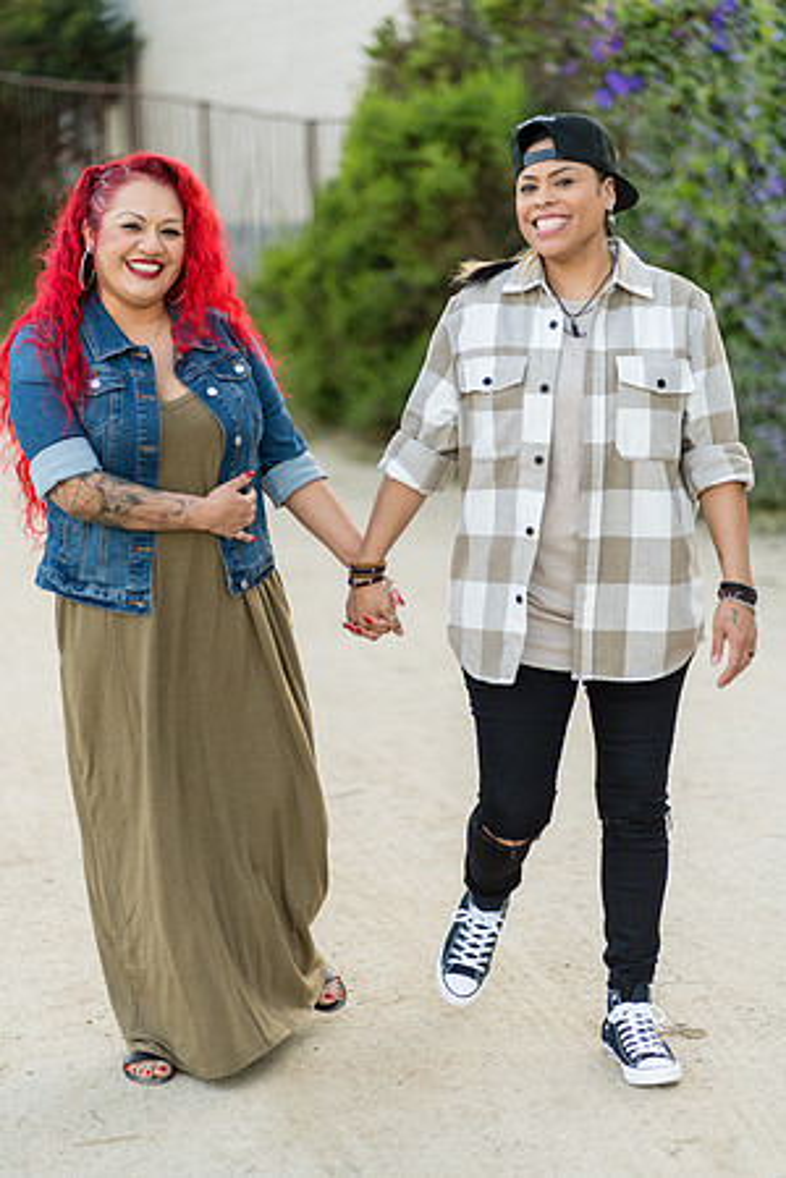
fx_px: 2784
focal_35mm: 85
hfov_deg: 16.1
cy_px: 589
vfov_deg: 23.9
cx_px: 393
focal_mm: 85
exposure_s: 1/500
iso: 250
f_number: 1.8
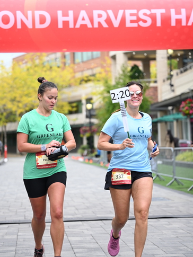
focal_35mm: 85
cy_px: 122
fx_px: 632
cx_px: 96
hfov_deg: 17.4
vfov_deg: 23.0
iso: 640
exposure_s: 1/2000
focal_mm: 78
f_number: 2.8
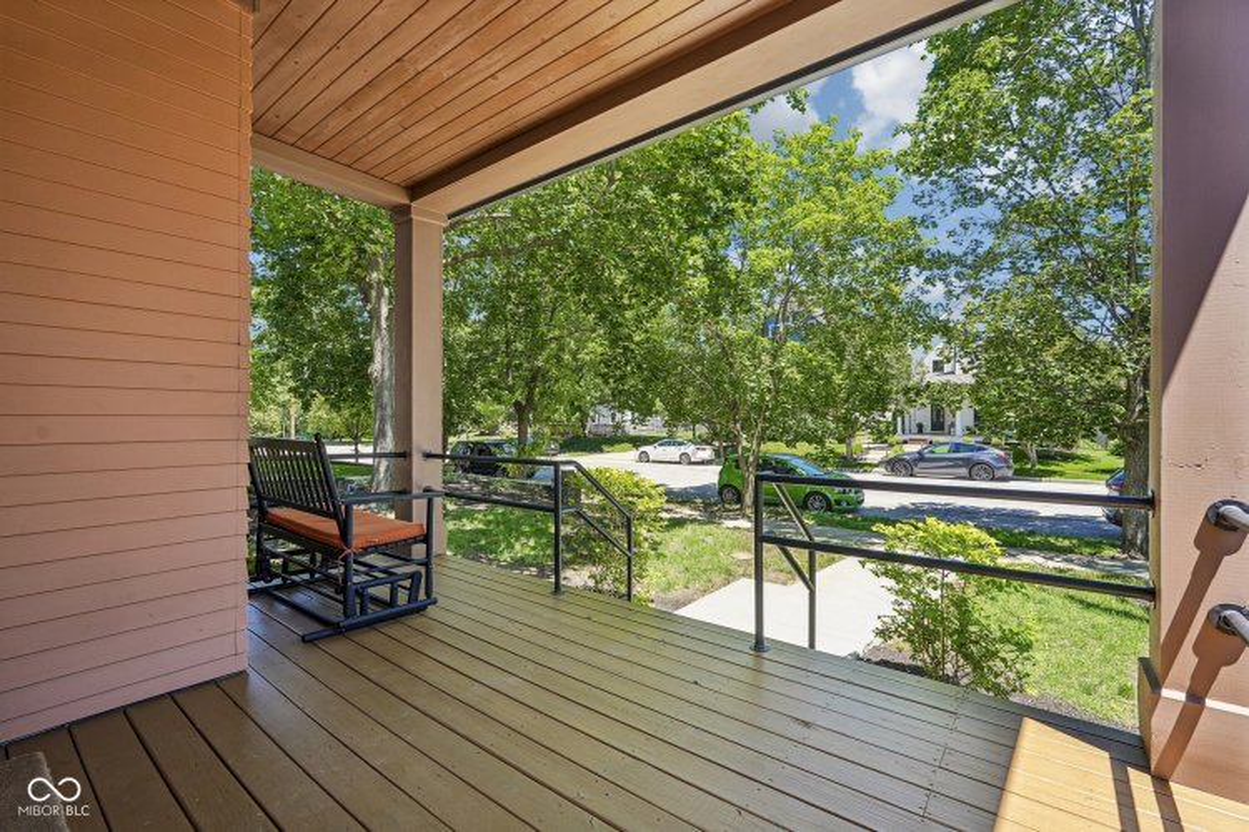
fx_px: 555
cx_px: 624
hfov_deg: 96.7
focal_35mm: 16
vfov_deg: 73.7
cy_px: 416
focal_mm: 16
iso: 100
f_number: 8
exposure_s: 1/40
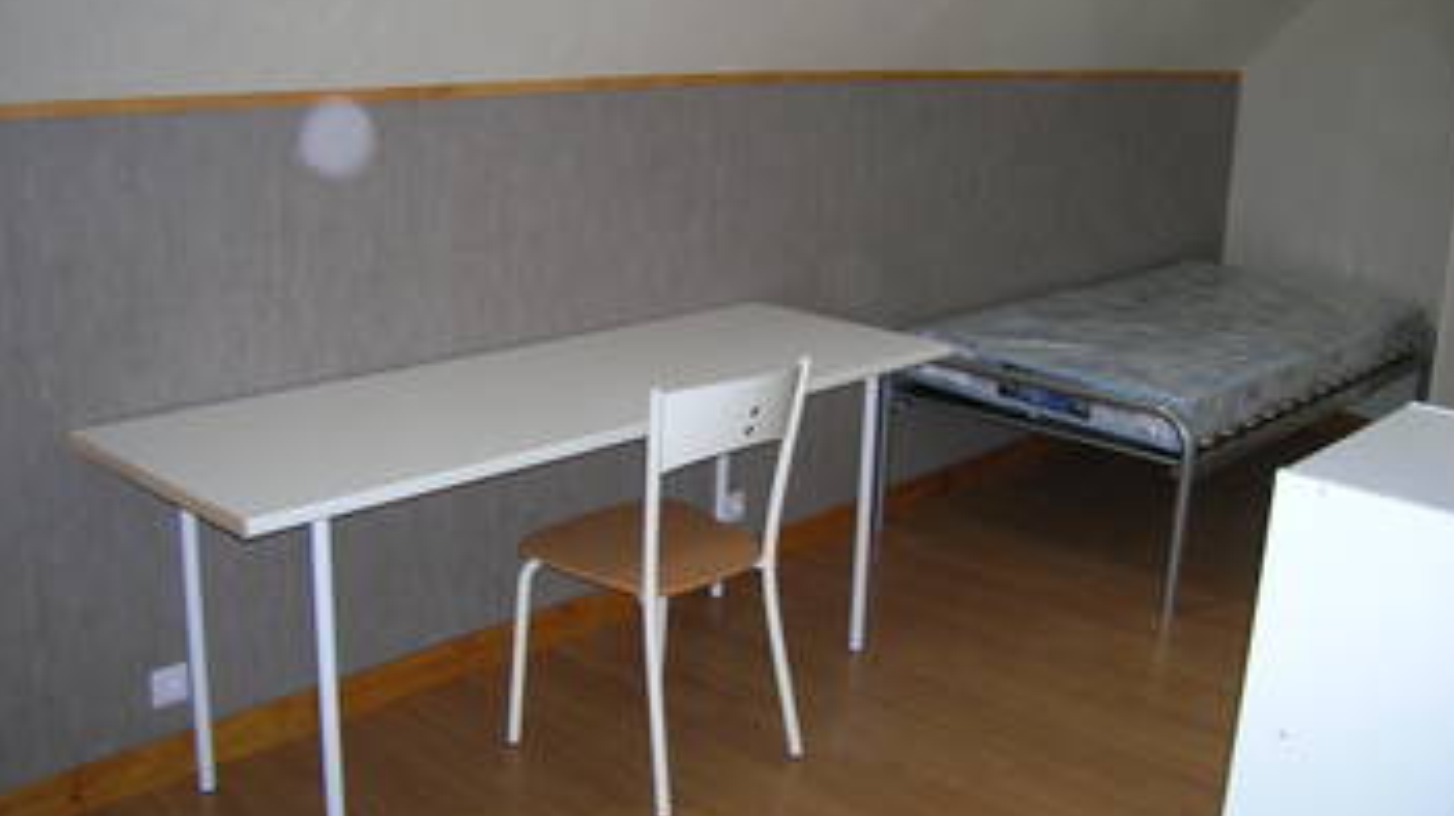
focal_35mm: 38
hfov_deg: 52.8
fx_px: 1464
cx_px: 733
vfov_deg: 31.1
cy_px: 427
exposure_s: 1/60.1
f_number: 2.9
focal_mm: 5.7
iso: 87
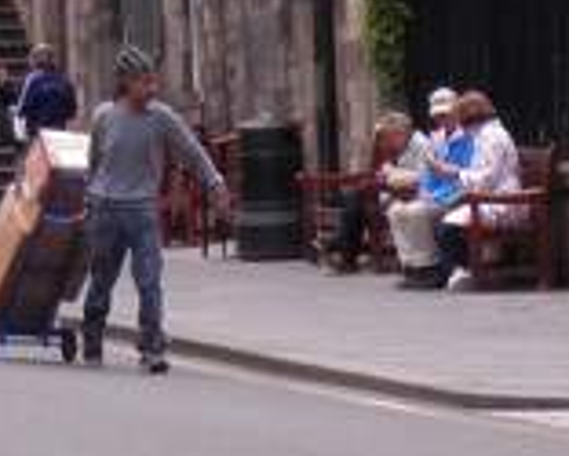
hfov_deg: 4.8
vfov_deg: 3.8
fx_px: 6690
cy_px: -686
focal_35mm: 397
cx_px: -733
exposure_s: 1/80
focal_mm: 11.2
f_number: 6
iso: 50
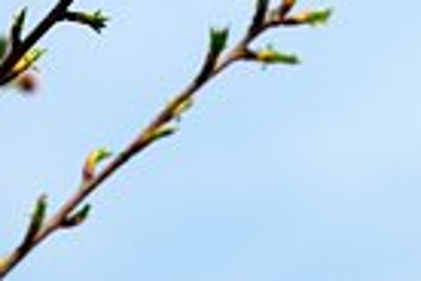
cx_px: 278
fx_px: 8792
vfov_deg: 1.8
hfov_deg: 2.7
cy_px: -231
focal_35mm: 752
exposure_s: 1/640
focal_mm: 135
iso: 100
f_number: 5.6
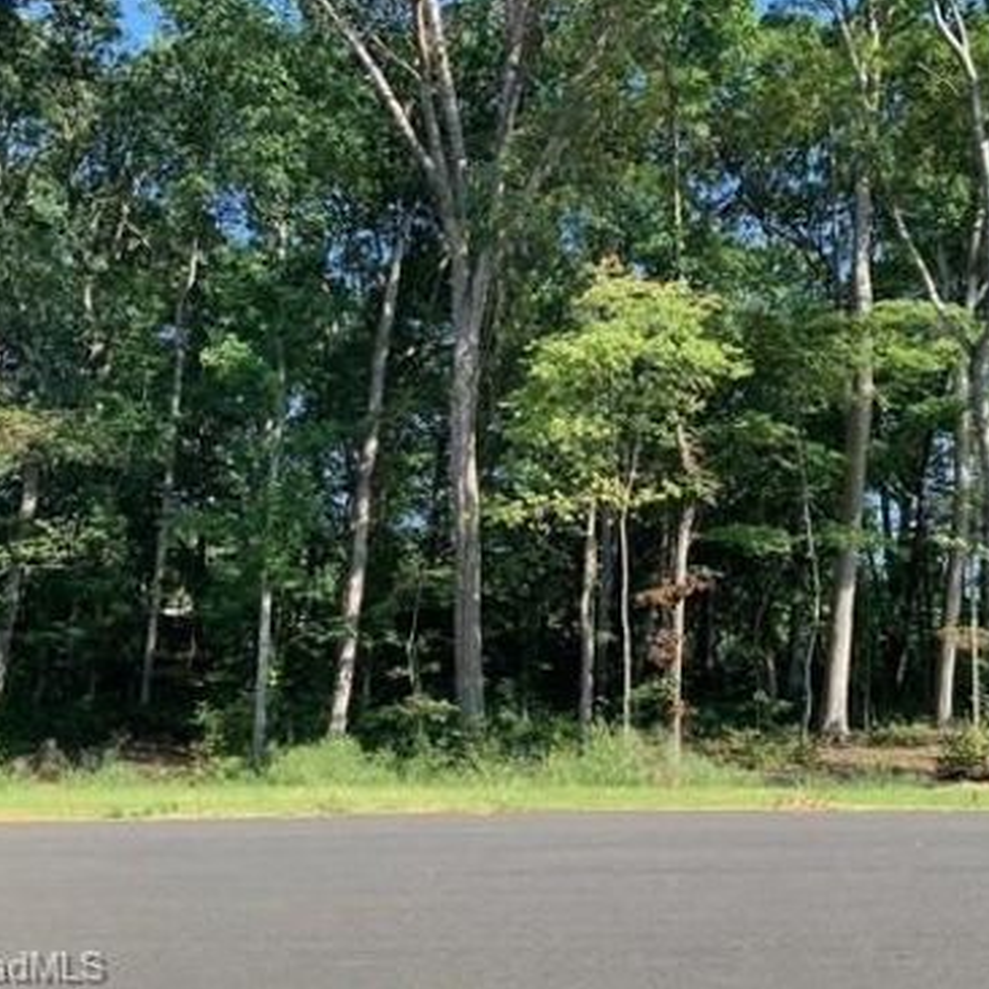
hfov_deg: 47.0
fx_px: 1131
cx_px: 576
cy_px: 485
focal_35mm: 35
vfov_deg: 47.2
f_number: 1.8
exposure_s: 1/327
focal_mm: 3
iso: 16
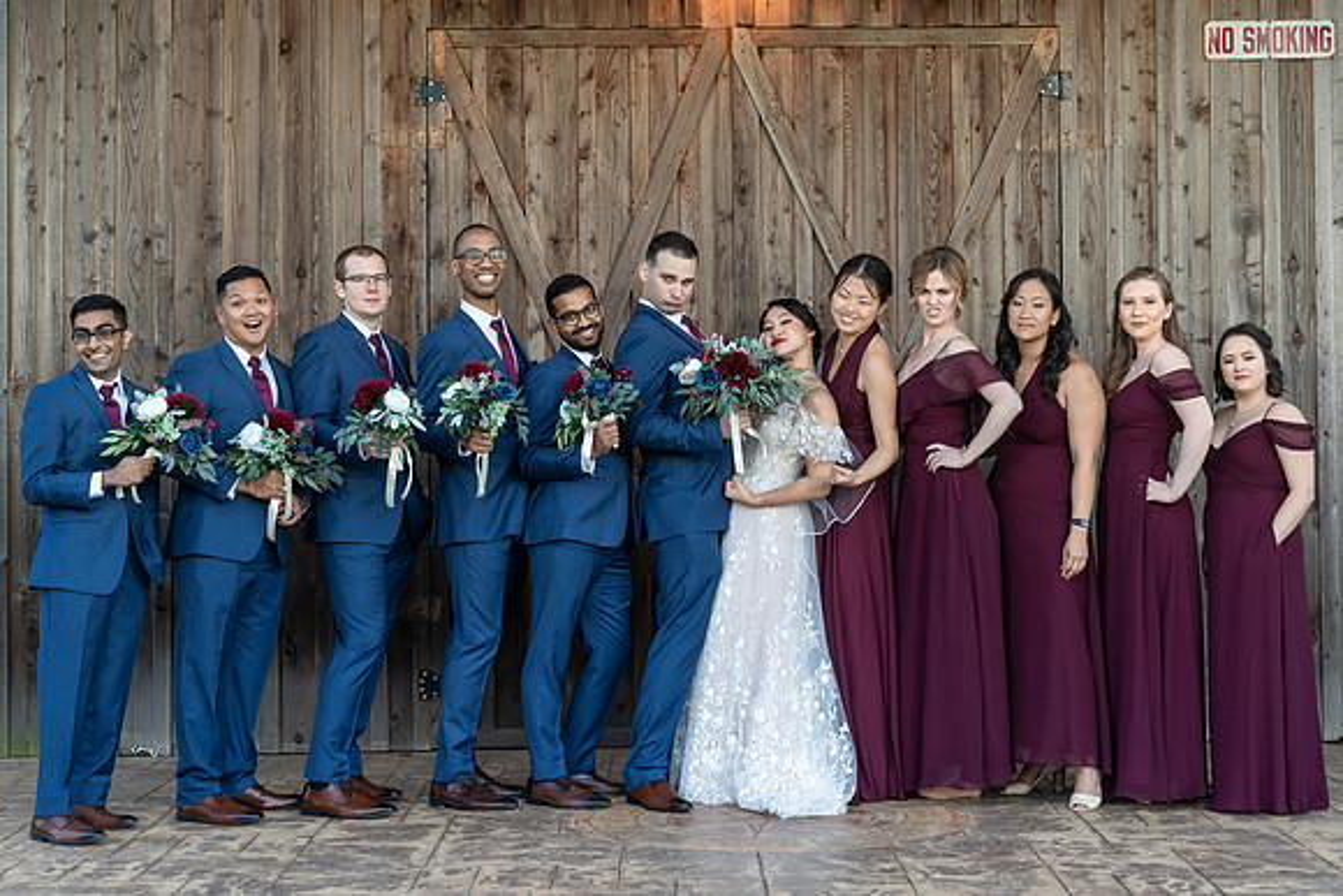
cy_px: 403
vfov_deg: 22.0
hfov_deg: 32.5
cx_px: 704
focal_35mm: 62
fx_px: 2306
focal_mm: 55
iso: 250
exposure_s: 1/250
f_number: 4
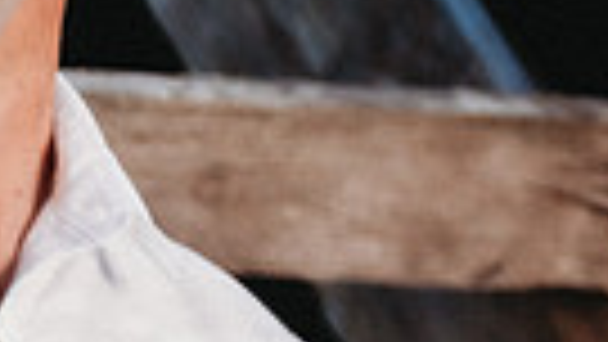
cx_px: -653
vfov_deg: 3.9
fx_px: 5063
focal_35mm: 314
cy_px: 259
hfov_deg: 6.6
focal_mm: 70
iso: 400
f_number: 2.8
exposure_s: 1/1600
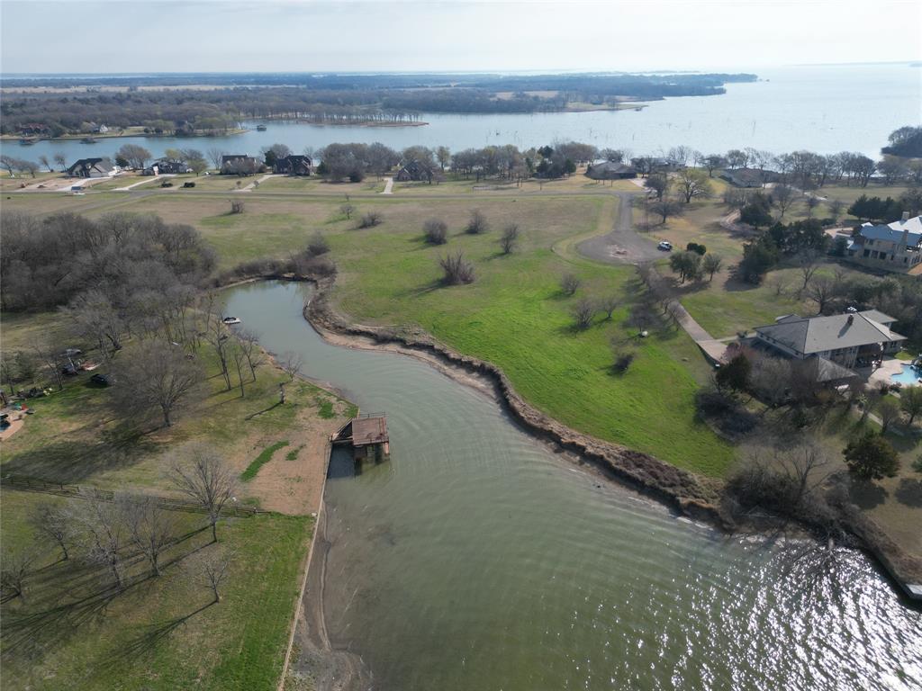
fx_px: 639
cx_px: 461
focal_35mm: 24
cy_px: 346
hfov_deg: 71.6
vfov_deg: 56.8
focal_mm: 6.72
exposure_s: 1/3200
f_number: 1.7
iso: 200
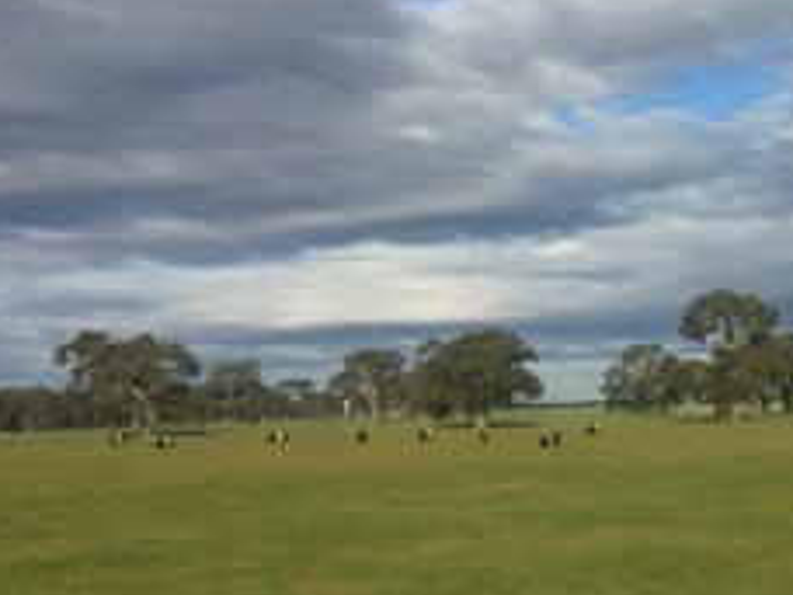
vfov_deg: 21.9
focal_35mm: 66
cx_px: 776
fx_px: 1512
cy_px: 104
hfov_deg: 27.8
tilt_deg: +11.3
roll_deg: +2.5
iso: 32
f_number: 2.2
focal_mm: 4.15
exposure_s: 1/2326
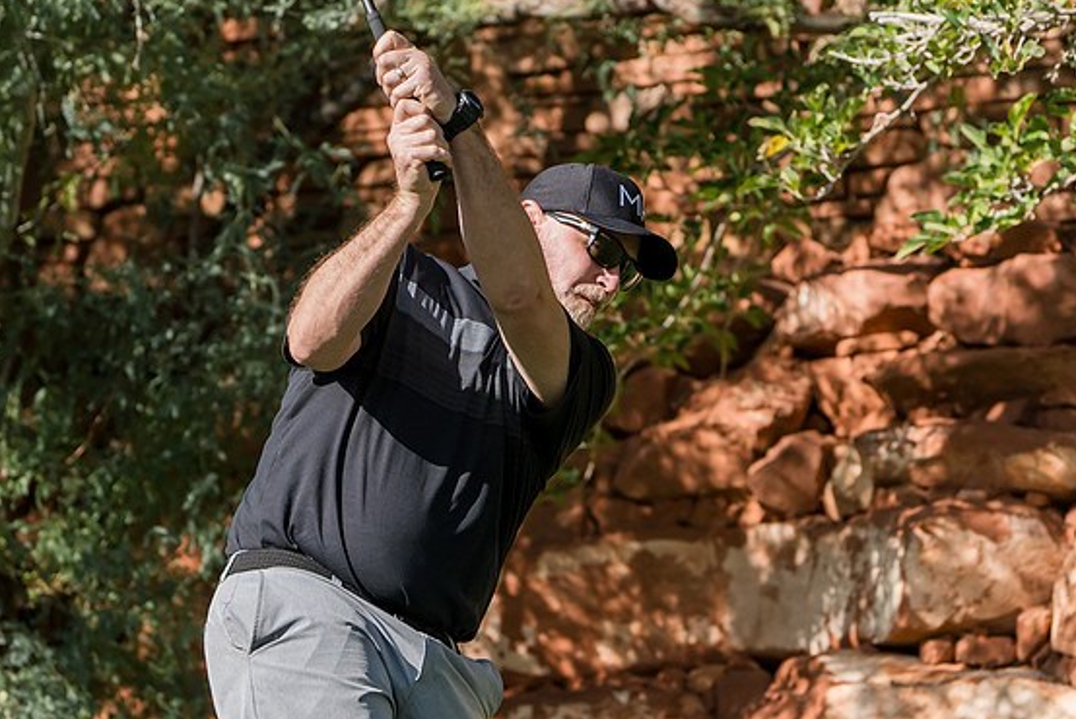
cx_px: 695
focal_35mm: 189
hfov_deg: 10.9
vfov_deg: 7.3
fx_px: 5652
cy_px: 531
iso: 320
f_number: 2.8
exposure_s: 1/5000
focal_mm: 82
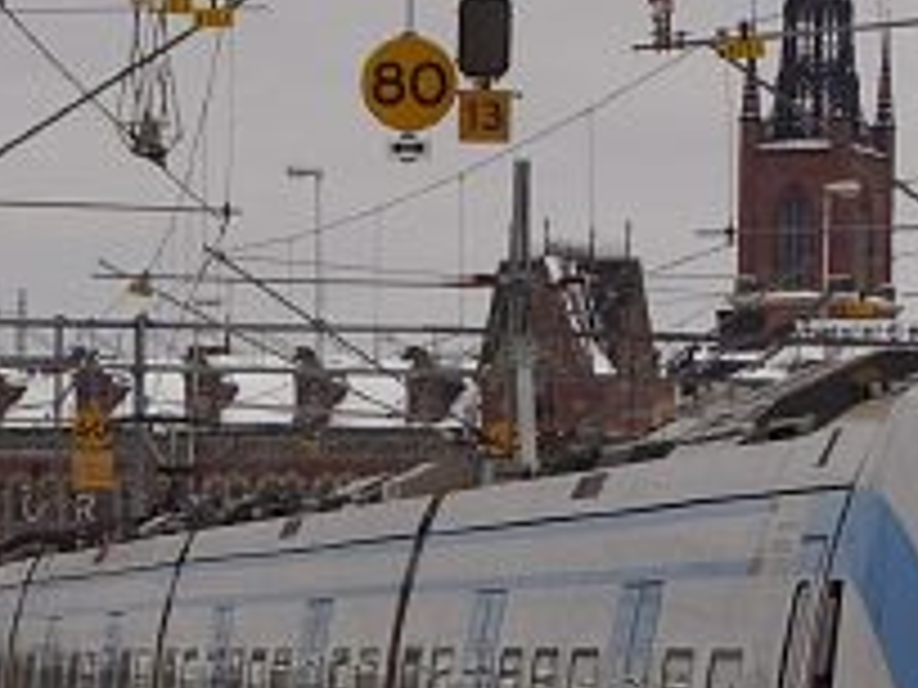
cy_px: 544
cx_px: 315
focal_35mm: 326
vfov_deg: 4.6
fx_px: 8645
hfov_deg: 6.1
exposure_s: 1/168
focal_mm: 13.8
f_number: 3.3
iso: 50
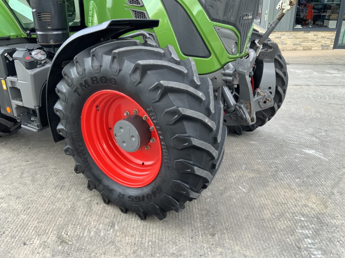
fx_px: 289
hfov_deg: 61.7
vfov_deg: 48.2
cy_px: 129
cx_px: 172
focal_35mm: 29
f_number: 1.8
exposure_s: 1/151
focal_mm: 3
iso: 16
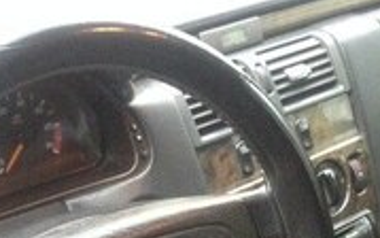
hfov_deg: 21.3
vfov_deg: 12.9
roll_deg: +2.0
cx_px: 253
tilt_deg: -31.3
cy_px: 338
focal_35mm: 97
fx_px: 1005
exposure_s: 1/15
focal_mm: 4.12
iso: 400
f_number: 2.4
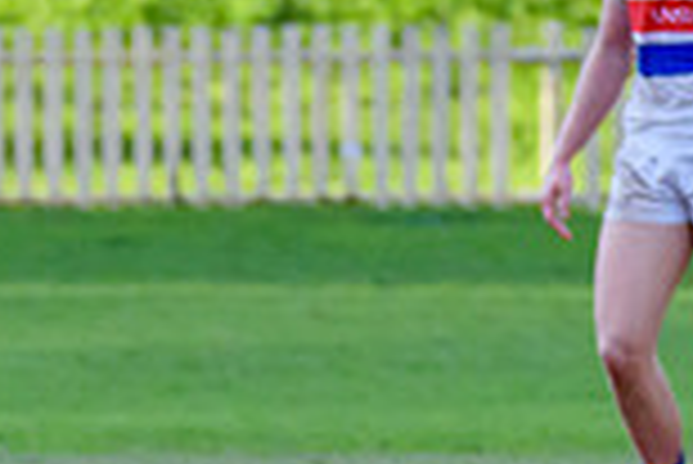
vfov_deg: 0.8
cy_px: 566
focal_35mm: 1778
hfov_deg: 1.2
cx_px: -274
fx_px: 34258
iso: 2500
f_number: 5.6
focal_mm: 280
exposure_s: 1/1600
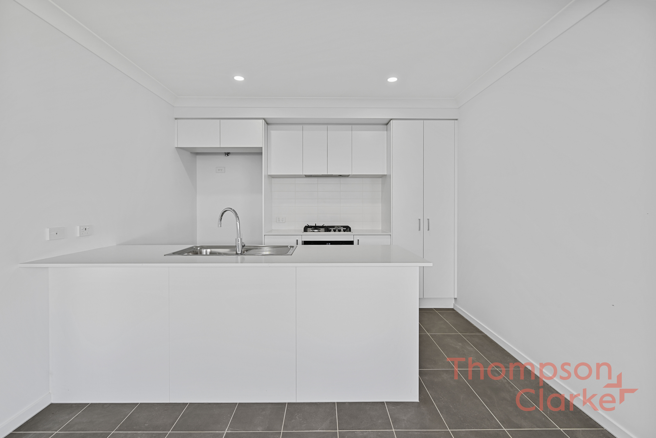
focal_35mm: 16
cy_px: 219
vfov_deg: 73.8
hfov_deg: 96.7
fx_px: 292
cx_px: 328
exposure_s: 1/13
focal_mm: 16
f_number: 4
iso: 100
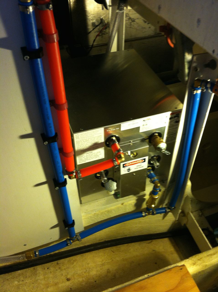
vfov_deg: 52.7
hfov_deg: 40.6
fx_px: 295
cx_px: 109
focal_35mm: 35
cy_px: 146
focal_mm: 3.85
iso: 160
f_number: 2.8
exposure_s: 1/15
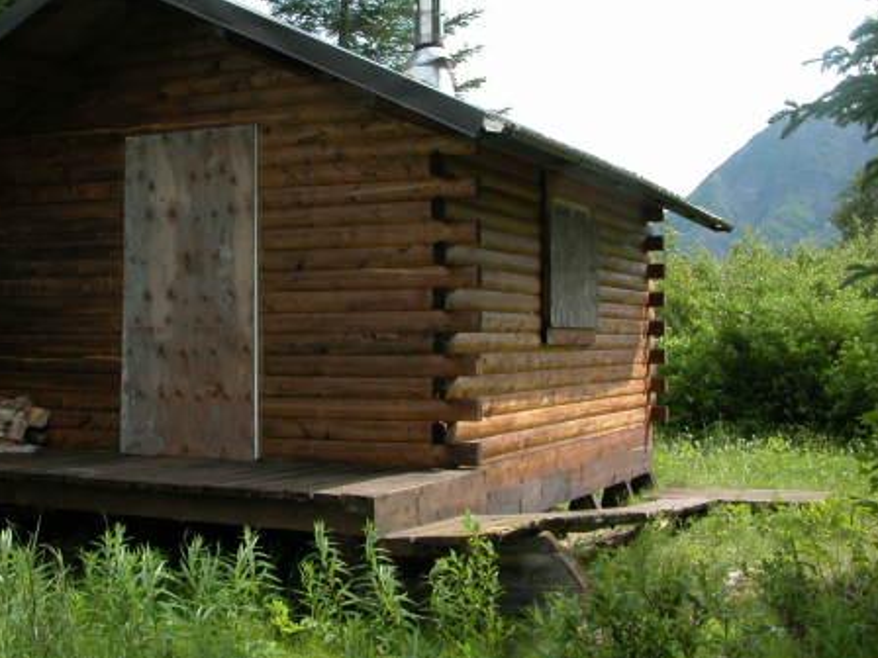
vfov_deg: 29.0
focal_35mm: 50
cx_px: 314
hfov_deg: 37.9
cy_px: 249
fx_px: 1268
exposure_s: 1/234
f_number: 5.6
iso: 100
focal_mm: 8.9
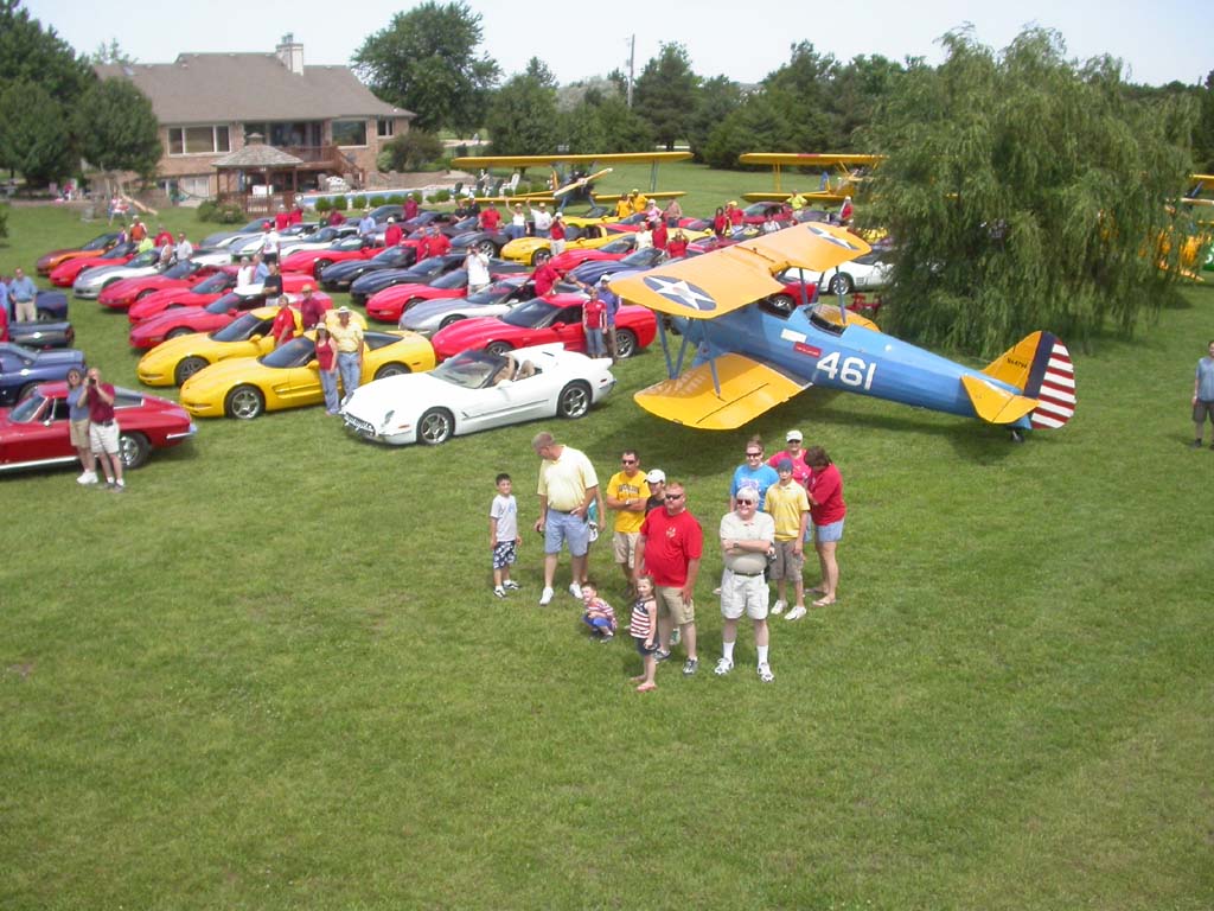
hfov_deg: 49.0
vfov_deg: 37.7
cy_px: 456
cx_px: 607
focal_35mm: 38
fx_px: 1333
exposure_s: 1/1000
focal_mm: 7.85
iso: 100
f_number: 2.6
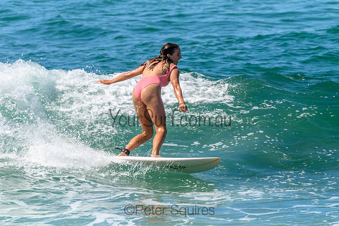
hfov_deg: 1.9
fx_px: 10366
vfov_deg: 1.3
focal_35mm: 1101
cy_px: 107
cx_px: 149
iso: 1100
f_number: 11
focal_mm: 800
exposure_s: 1/2000
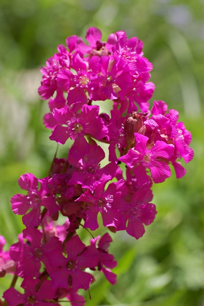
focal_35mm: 105
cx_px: 102
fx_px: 894
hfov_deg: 13.0
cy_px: 153
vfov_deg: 19.5
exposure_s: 1/320
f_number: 8
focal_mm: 70
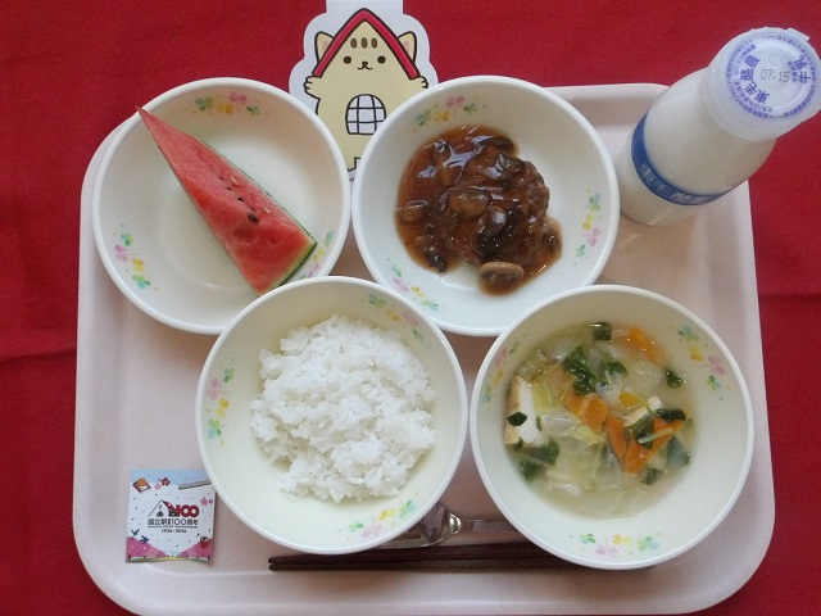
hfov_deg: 65.3
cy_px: 308
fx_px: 640
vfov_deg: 51.4
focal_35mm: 27
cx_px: 410
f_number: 10.4
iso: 820
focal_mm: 4.9
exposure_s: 1/60
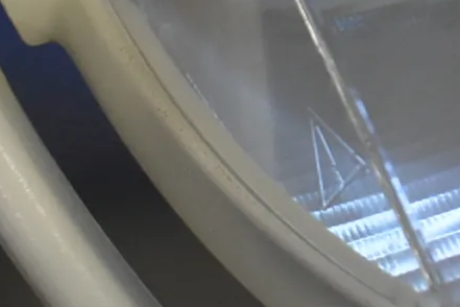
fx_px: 2784
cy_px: -327
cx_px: 527
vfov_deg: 6.1
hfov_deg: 9.3
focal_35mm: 218
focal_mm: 25
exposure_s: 1/125
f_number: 4
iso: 1600
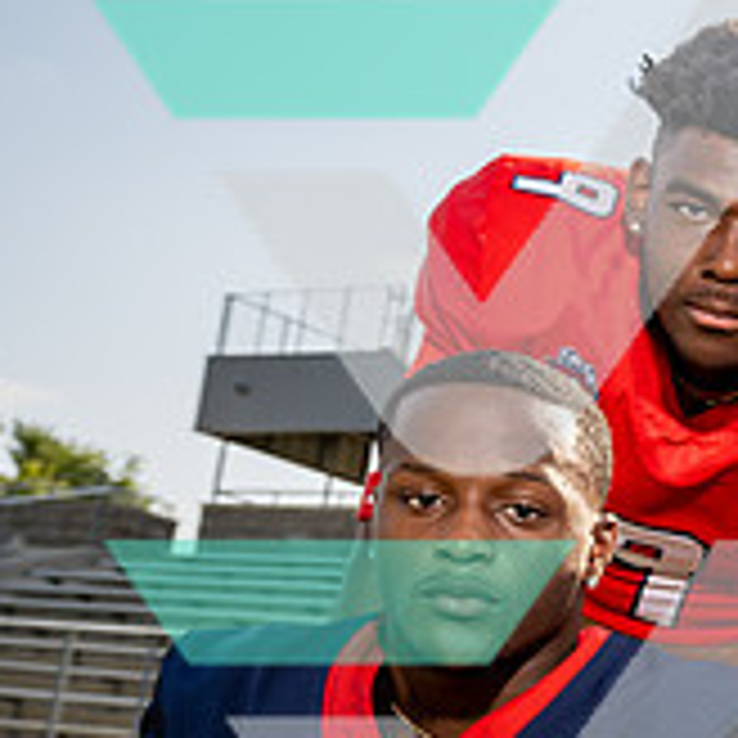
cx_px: 1251
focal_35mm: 93
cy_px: 781
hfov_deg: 16.3
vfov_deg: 18.1
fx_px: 2243
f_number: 6.3
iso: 100
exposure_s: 1/250
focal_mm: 31
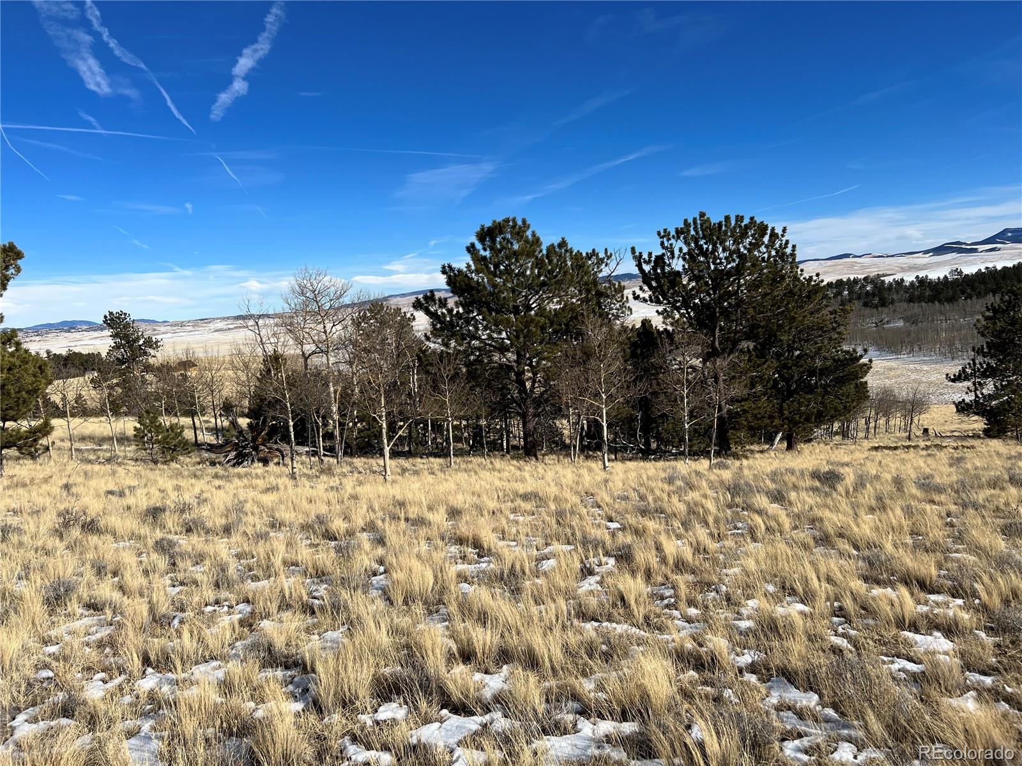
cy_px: 383
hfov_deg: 67.3
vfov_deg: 53.1
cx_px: 511
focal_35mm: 26
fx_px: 768
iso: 50
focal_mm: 5.7
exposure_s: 1/6211
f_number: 1.5
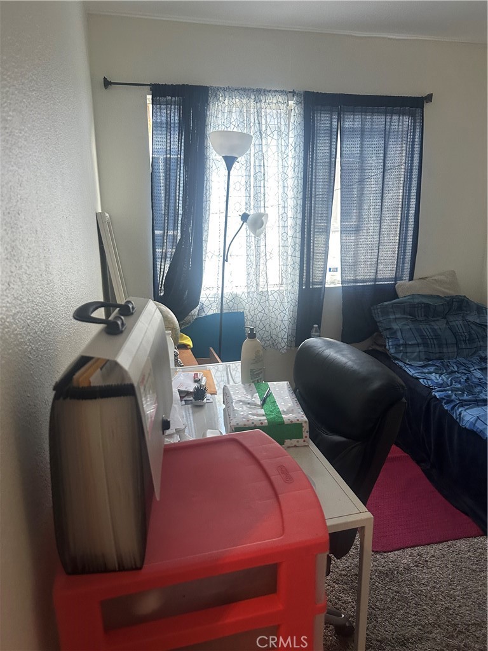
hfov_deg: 56.8
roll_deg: -0.4
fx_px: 451
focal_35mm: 24
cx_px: 244
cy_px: 326
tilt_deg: -14.9
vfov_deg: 71.6
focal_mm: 6.86
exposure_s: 1/60
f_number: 1.78
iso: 250
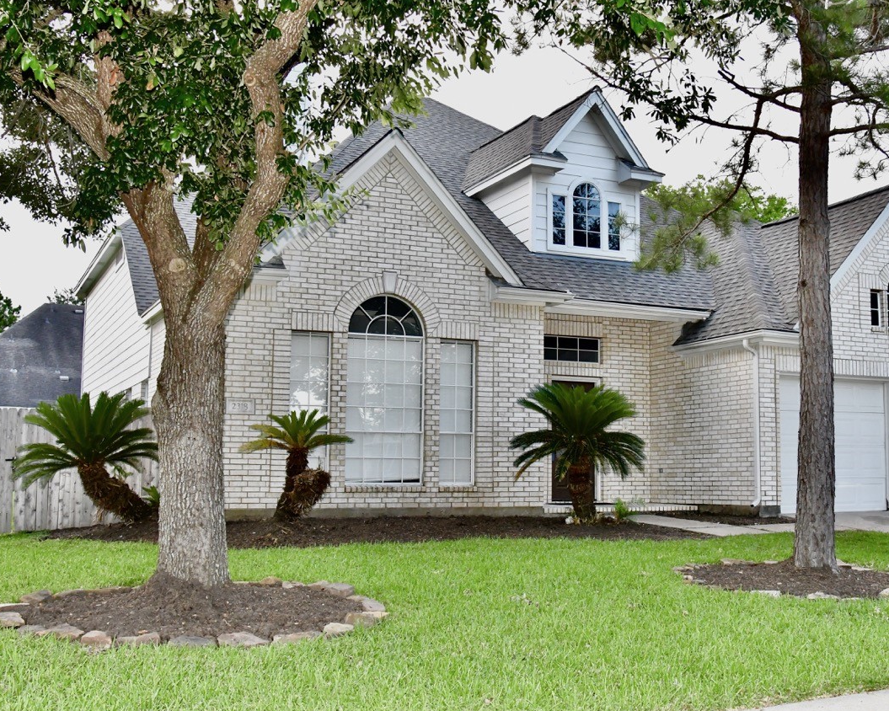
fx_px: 1079
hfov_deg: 44.6
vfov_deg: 36.5
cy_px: 354
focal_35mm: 41
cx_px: 528
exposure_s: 1/250
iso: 2500
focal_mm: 24
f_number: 6.3
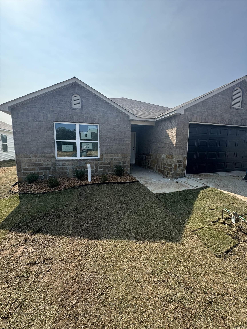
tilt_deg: -7.6
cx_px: 124
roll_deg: +0.5
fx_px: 133
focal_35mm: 14
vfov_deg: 102.1
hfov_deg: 85.7
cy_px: 164
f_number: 2.2
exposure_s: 1/1143
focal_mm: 2.22
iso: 50
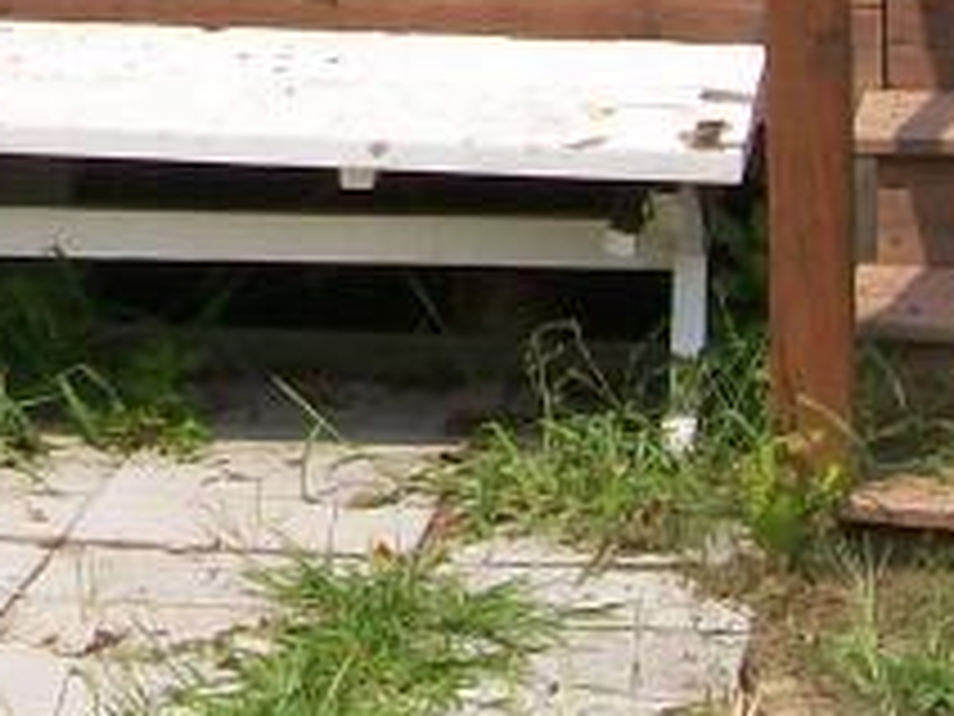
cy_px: -423
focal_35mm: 174
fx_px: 4795
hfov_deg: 11.1
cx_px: -274
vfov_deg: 8.3
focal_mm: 6
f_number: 4.8
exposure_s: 1/600
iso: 80
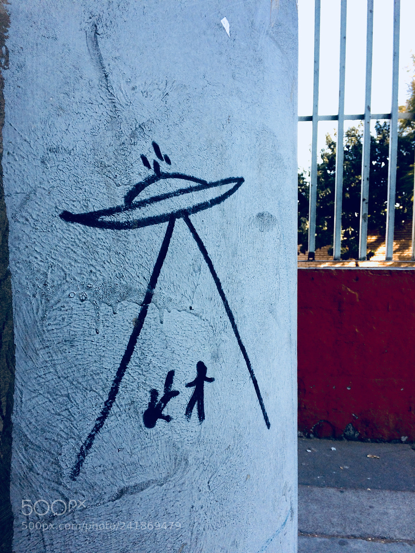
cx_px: 208
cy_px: 276
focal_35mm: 29
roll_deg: +1.2
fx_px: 464
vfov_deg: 61.7
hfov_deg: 48.2
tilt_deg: -2.6
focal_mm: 4.15
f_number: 2.2
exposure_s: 1/334
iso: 32
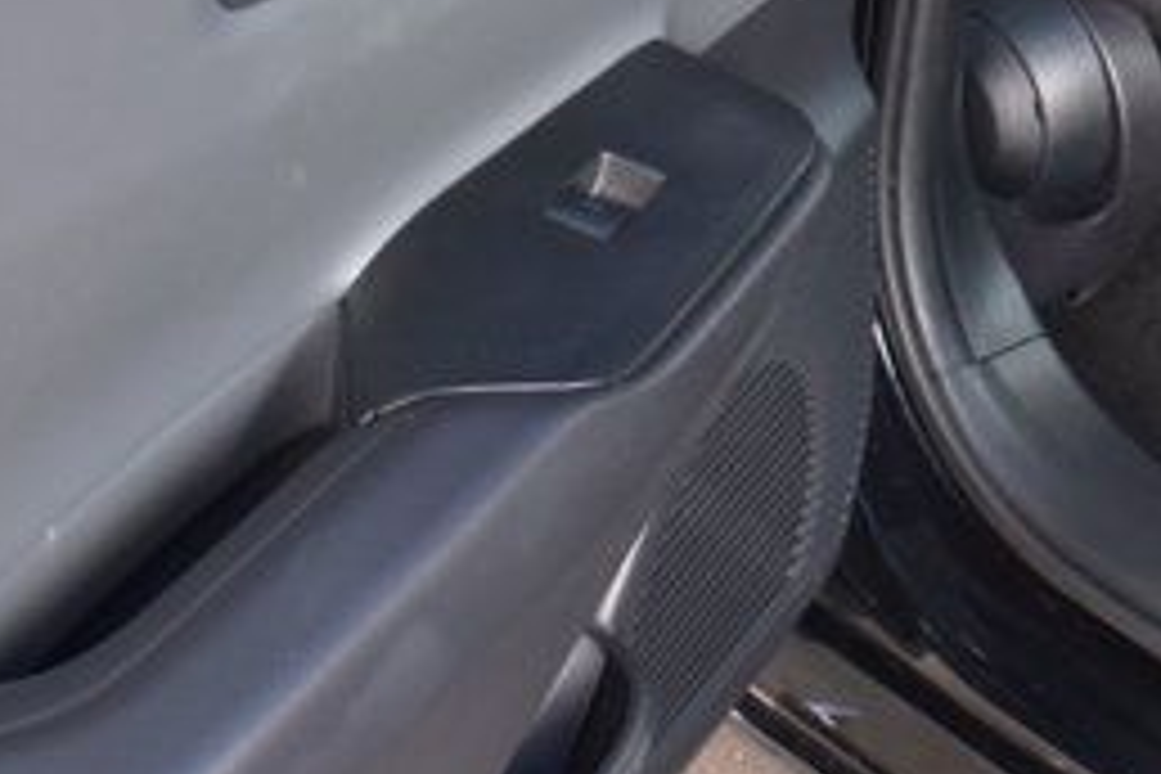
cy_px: -302
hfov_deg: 18.2
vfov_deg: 12.3
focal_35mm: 107
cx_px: 1386
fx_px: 3450
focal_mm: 18
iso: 400
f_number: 6.3
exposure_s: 1/20
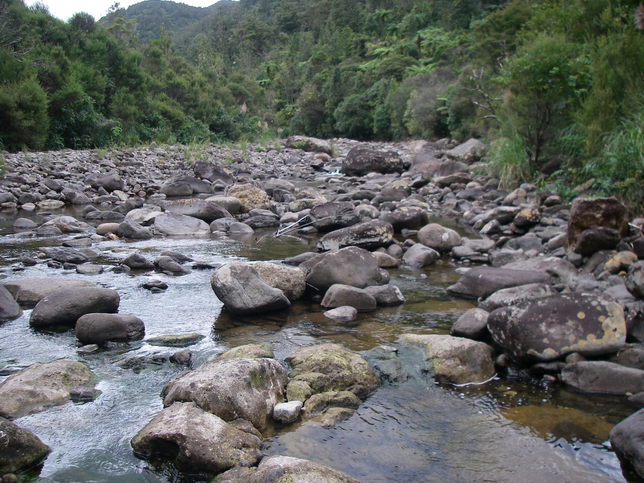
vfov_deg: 37.7
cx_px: 322
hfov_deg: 49.0
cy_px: 242
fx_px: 707
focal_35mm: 38
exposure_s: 1/200
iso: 64
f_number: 3.3
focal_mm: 6.3
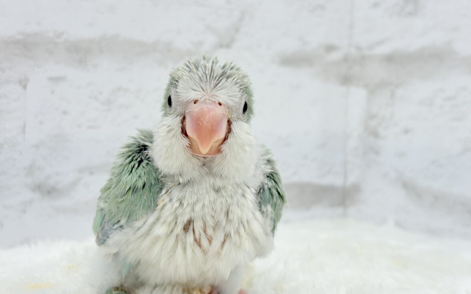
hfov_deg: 36.3
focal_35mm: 56
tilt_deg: -3.7
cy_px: 147
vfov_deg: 23.1
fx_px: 719
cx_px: 234
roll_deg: +0.2
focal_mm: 5.96
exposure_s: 1/100
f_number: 1.6
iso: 50
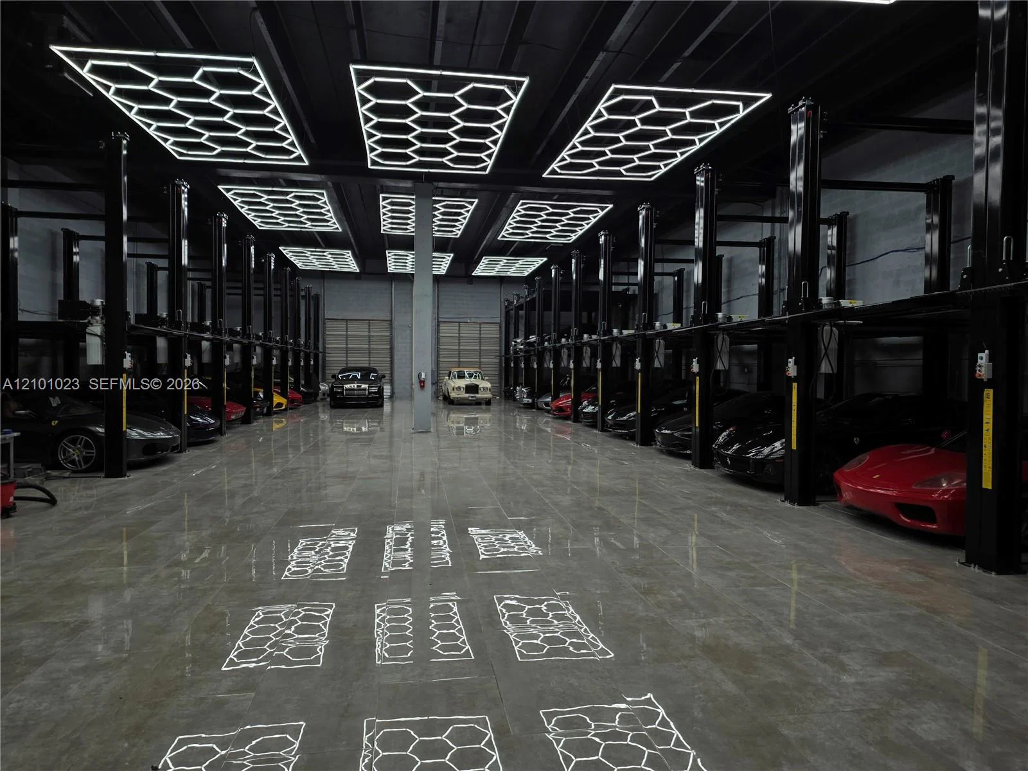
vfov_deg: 58.9
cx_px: 514
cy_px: 386
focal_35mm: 23
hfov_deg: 73.9
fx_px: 683
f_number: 1.7
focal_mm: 6.25
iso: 64
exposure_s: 1/180
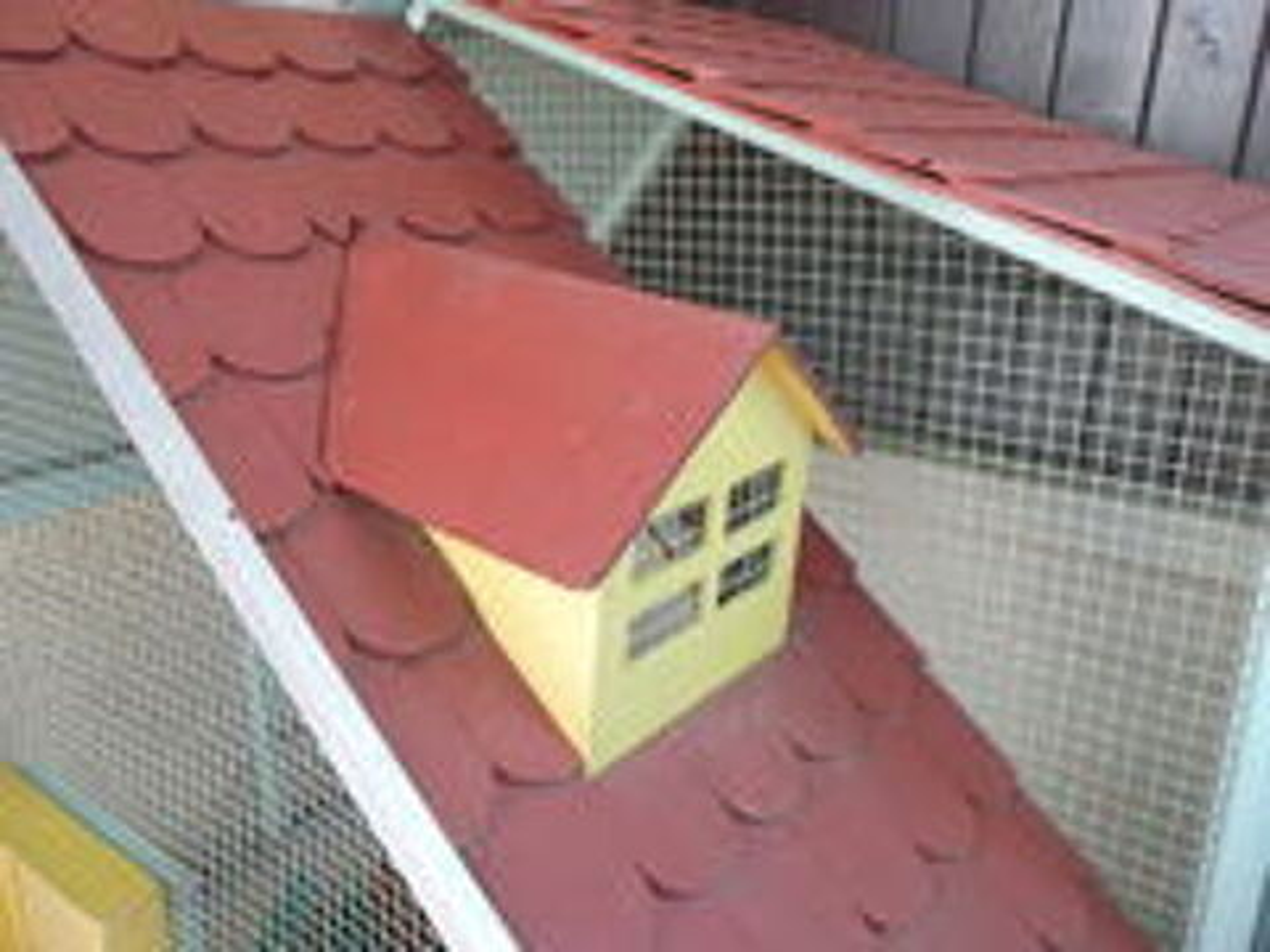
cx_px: 635
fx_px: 1027
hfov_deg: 63.4
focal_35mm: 28
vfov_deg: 49.7
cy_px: 476
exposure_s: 1/30
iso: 100
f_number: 2.8
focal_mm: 4.6
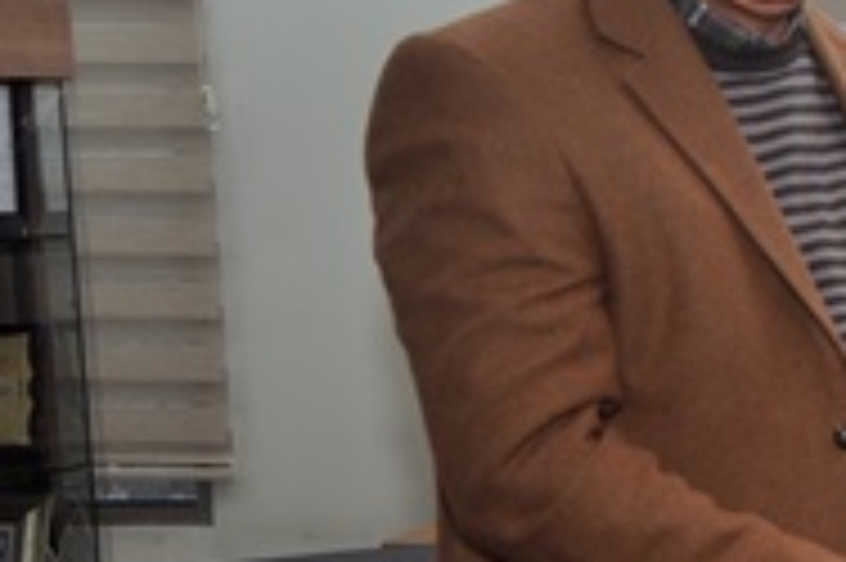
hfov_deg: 19.7
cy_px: 371
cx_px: 1341
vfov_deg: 15.7
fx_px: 2036
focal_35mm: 87
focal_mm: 17
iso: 200
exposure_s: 1/60
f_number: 4.2
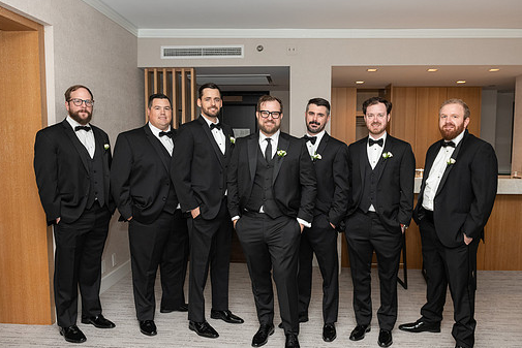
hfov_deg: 60.3
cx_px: 270
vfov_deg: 42.3
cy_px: 180
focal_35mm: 31
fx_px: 450
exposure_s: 1/200
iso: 1250
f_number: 4.5
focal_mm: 27
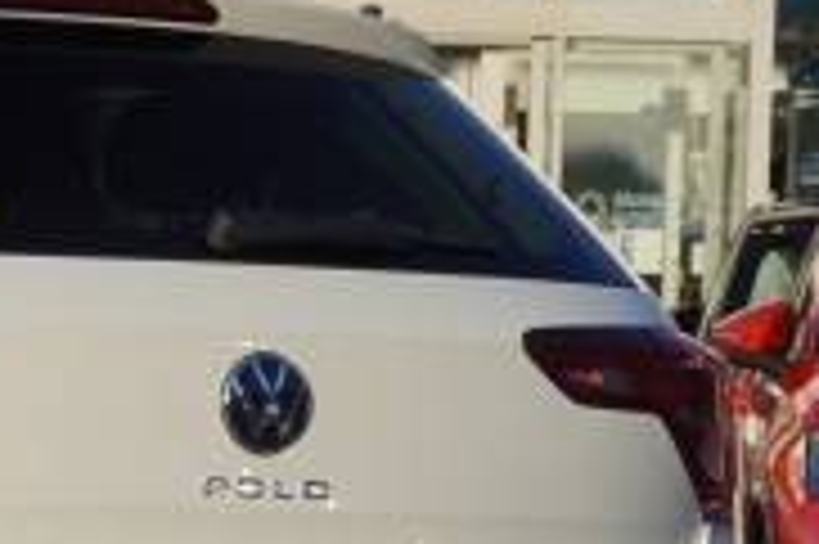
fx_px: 5404
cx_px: -477
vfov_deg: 5.8
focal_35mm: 238
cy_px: 391
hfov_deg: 8.4
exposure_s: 1/125
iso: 100
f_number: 8
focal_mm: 45
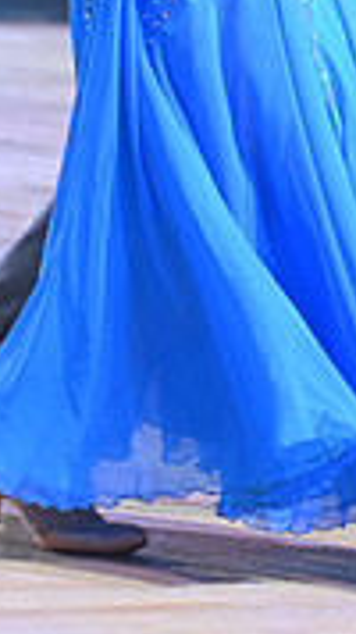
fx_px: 6299
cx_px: 376
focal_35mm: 375
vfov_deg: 5.7
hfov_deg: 3.2
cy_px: -153
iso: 2000
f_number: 4
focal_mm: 110
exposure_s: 1/250
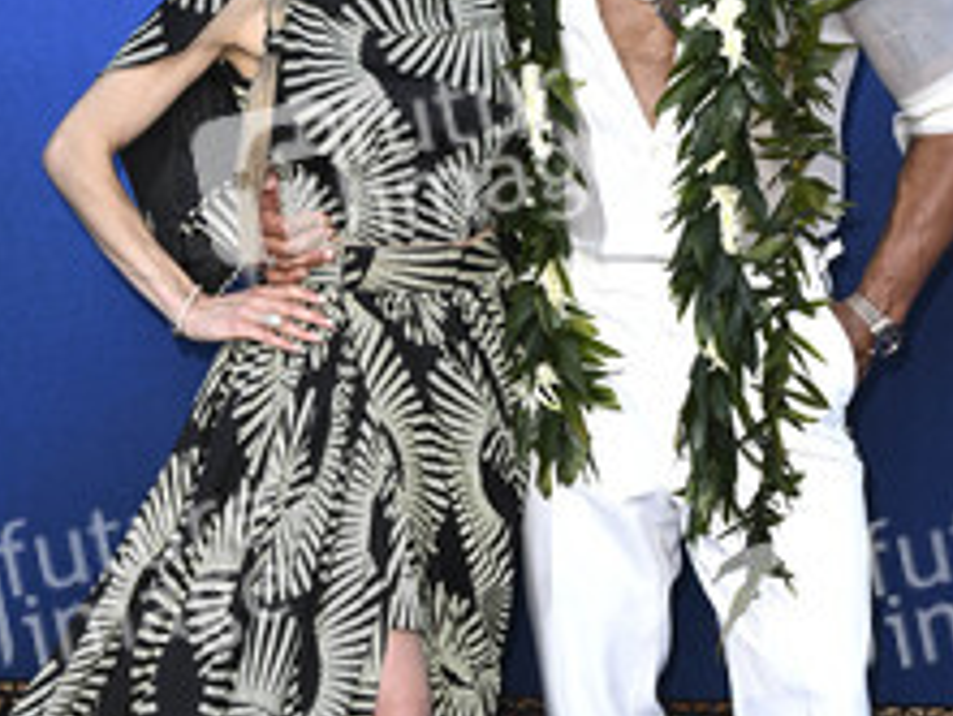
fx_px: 2011
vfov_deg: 20.2
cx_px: 539
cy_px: 380
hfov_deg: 26.6
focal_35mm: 73
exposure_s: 1/250
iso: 1000
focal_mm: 42
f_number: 6.3
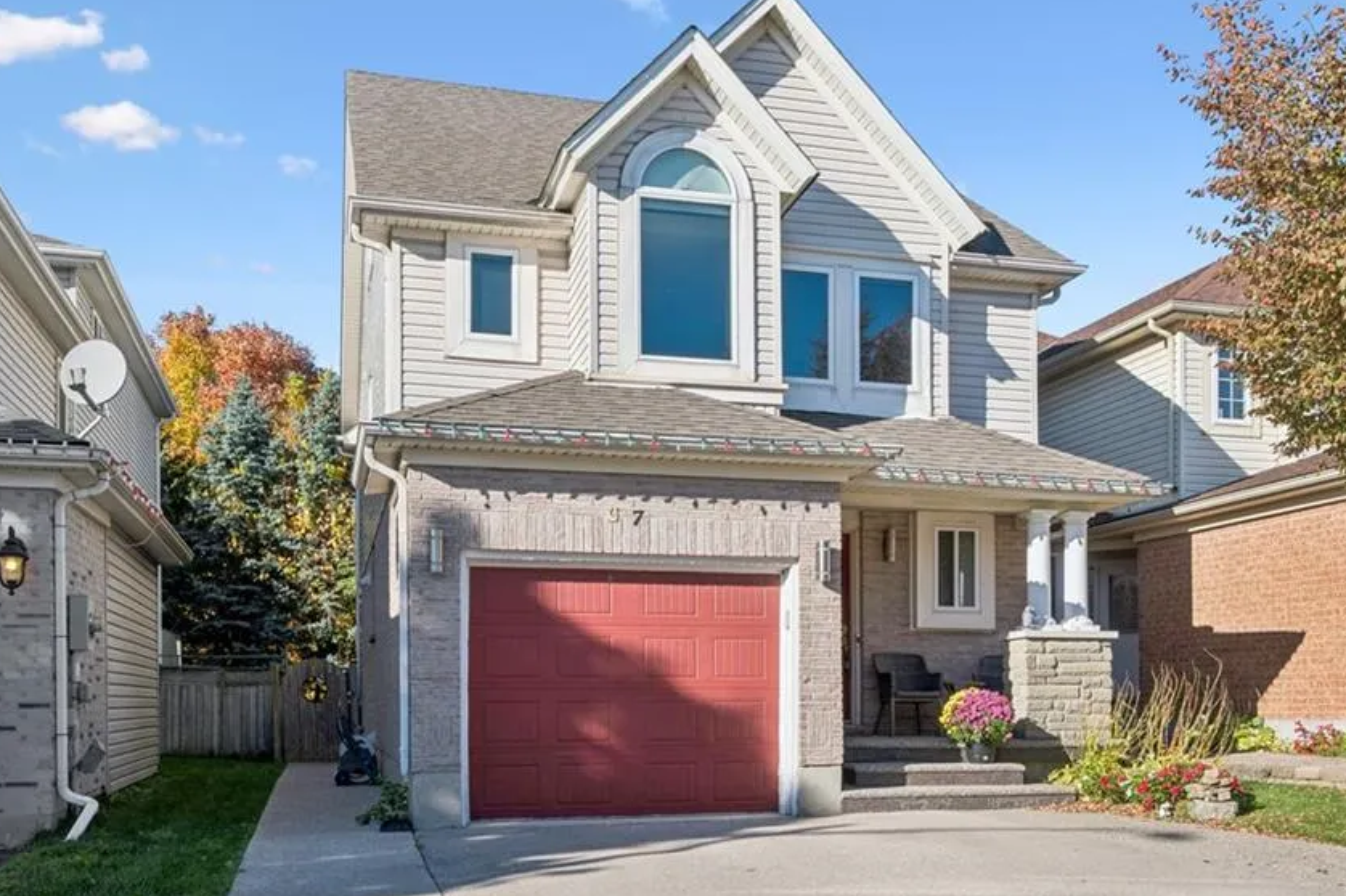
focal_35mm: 34
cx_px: 740
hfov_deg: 56.3
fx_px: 1256
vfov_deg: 39.2
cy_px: 398
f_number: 16
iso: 200
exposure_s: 1/250
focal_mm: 27.5
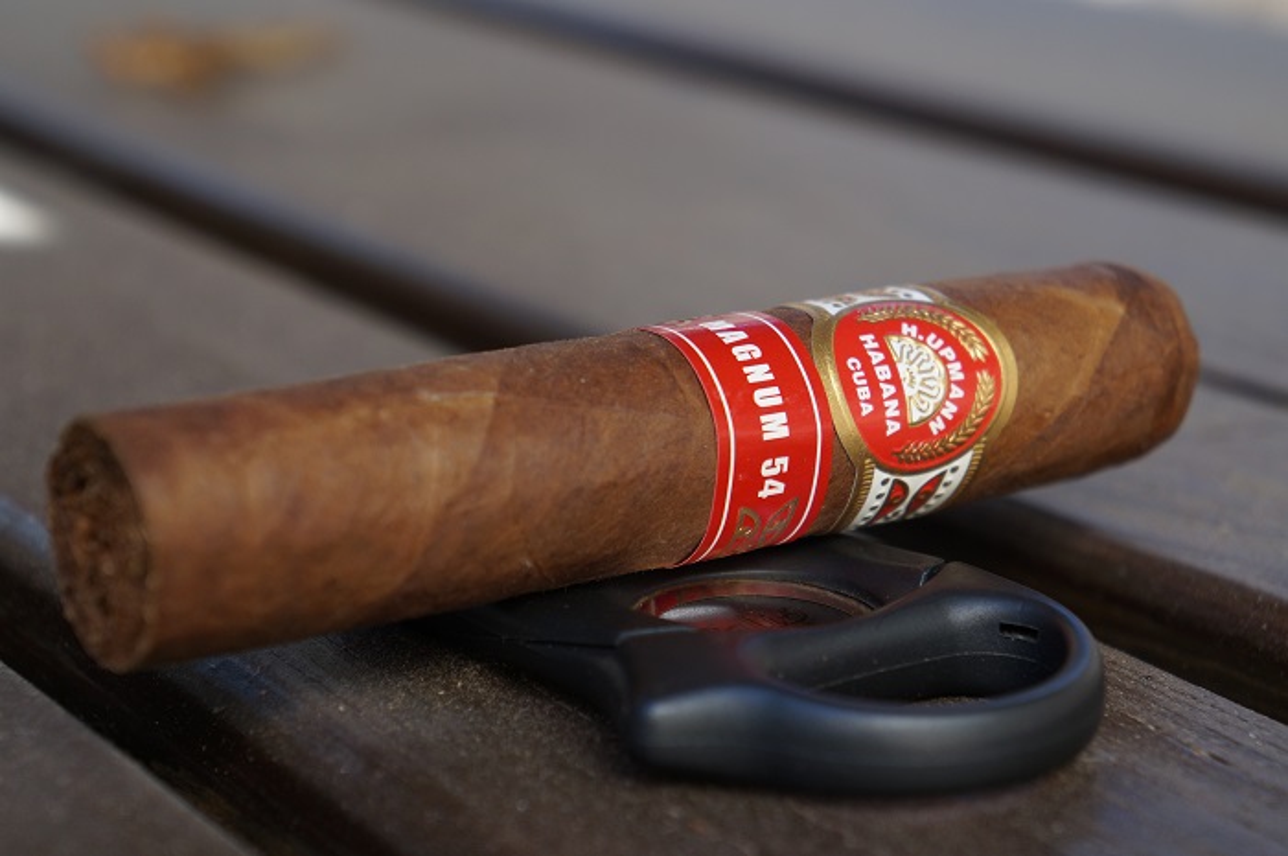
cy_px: 428
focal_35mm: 82
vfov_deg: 16.5
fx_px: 2948
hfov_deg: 24.6
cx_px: 644
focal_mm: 55
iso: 200
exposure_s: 1/100
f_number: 5.6
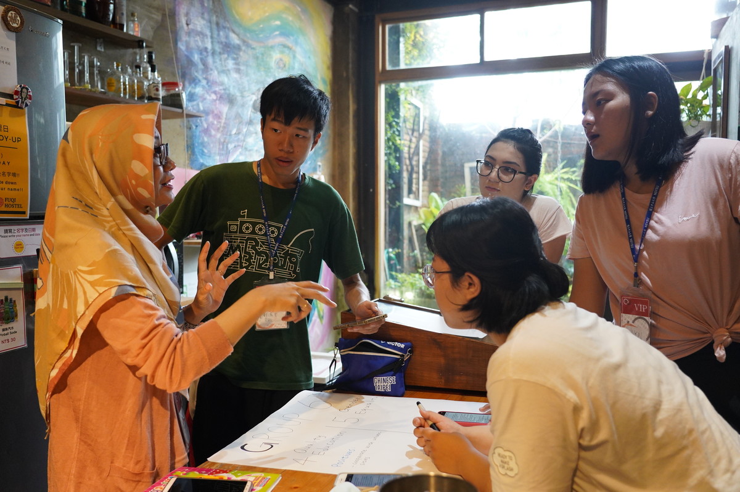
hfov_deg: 58.8
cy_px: 246
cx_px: 370
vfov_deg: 41.0
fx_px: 657
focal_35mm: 32
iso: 5000
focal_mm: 32
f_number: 4
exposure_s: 1/160
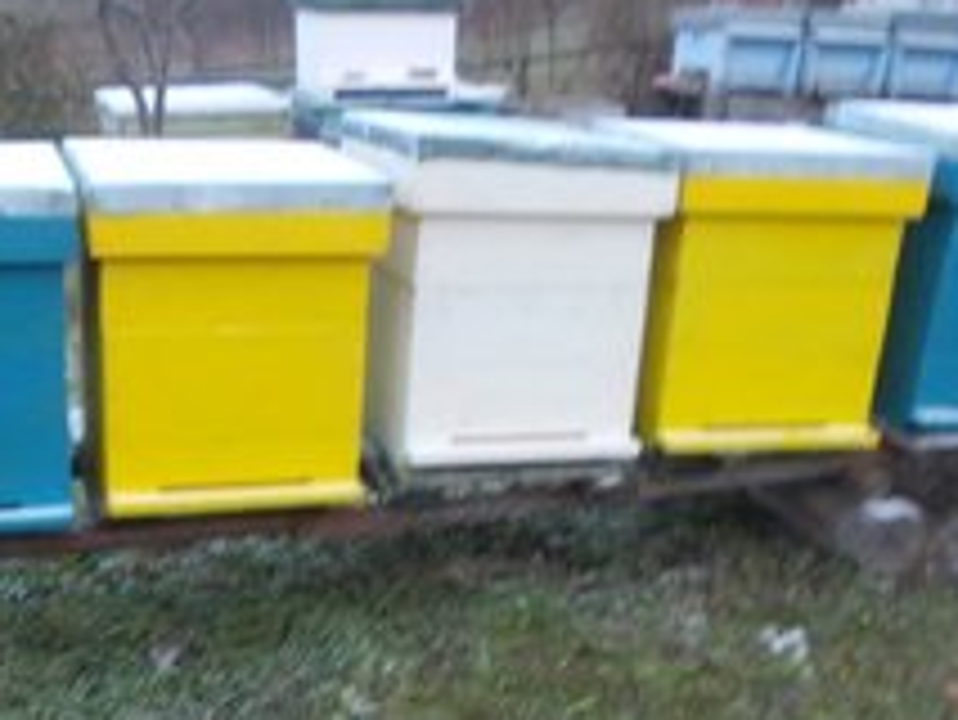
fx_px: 1274
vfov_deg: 31.0
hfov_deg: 40.9
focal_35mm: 46
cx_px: 346
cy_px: 538
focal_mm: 4
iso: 80
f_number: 2.7
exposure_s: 1/30
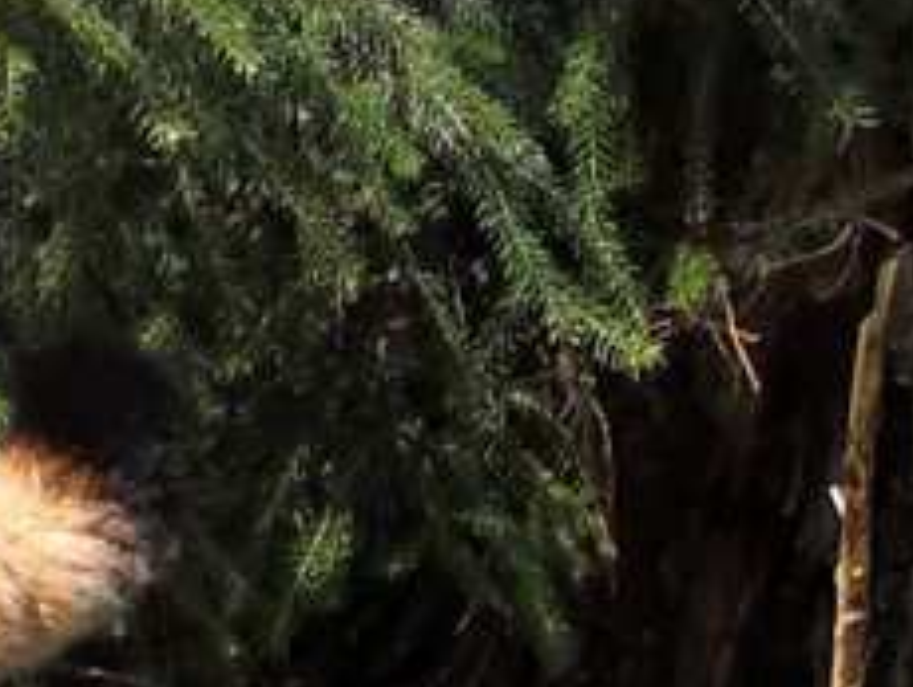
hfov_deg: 7.6
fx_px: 6310
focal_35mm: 239
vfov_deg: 6.1
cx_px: -1389
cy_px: 1430
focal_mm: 7.9
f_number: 3.9
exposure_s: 1/125
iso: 80
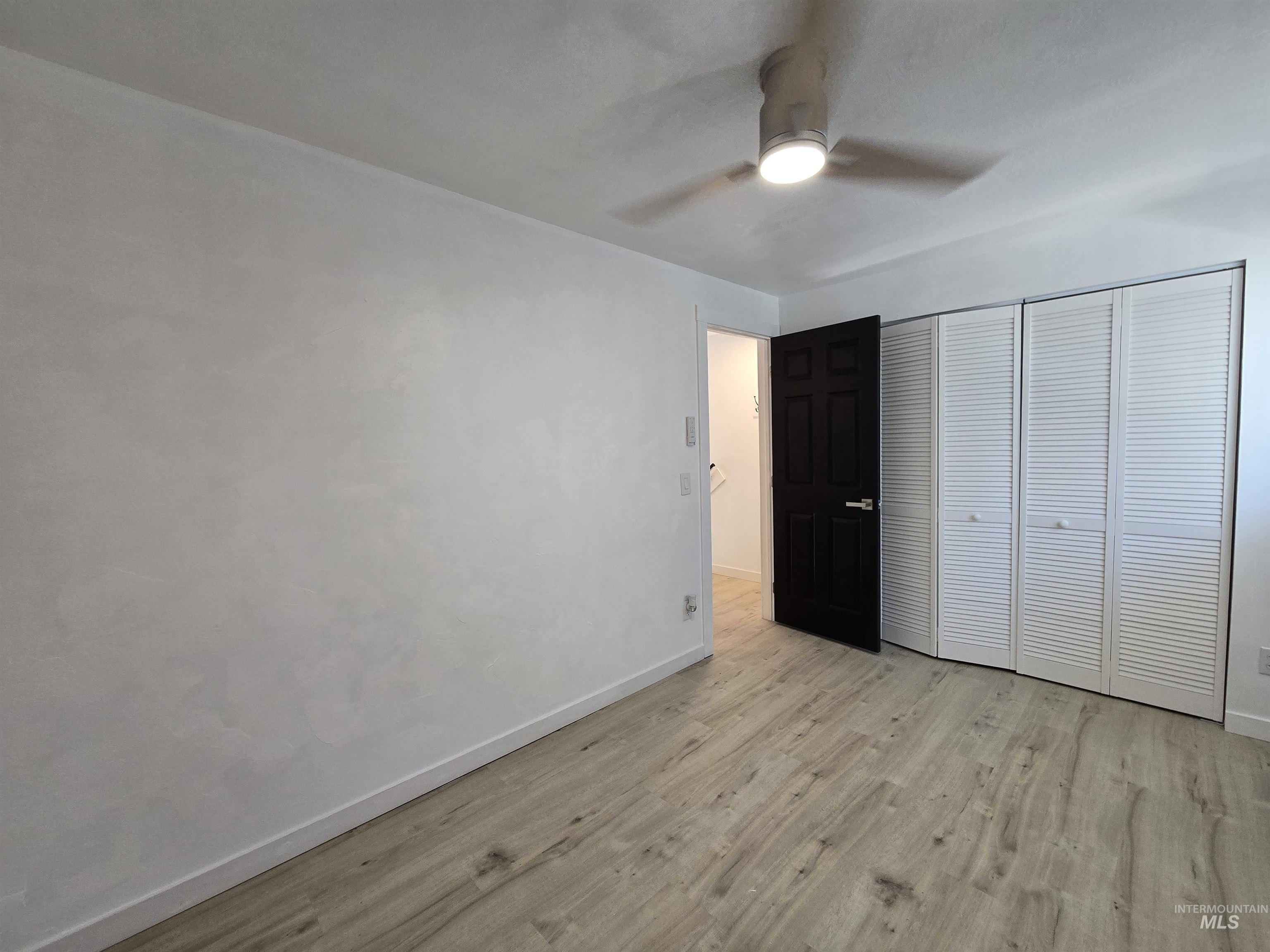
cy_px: 476
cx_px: 635
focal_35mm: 13
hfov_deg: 106.2
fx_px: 477
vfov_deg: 89.9
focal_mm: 2.2
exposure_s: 1/60
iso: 100
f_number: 2.2
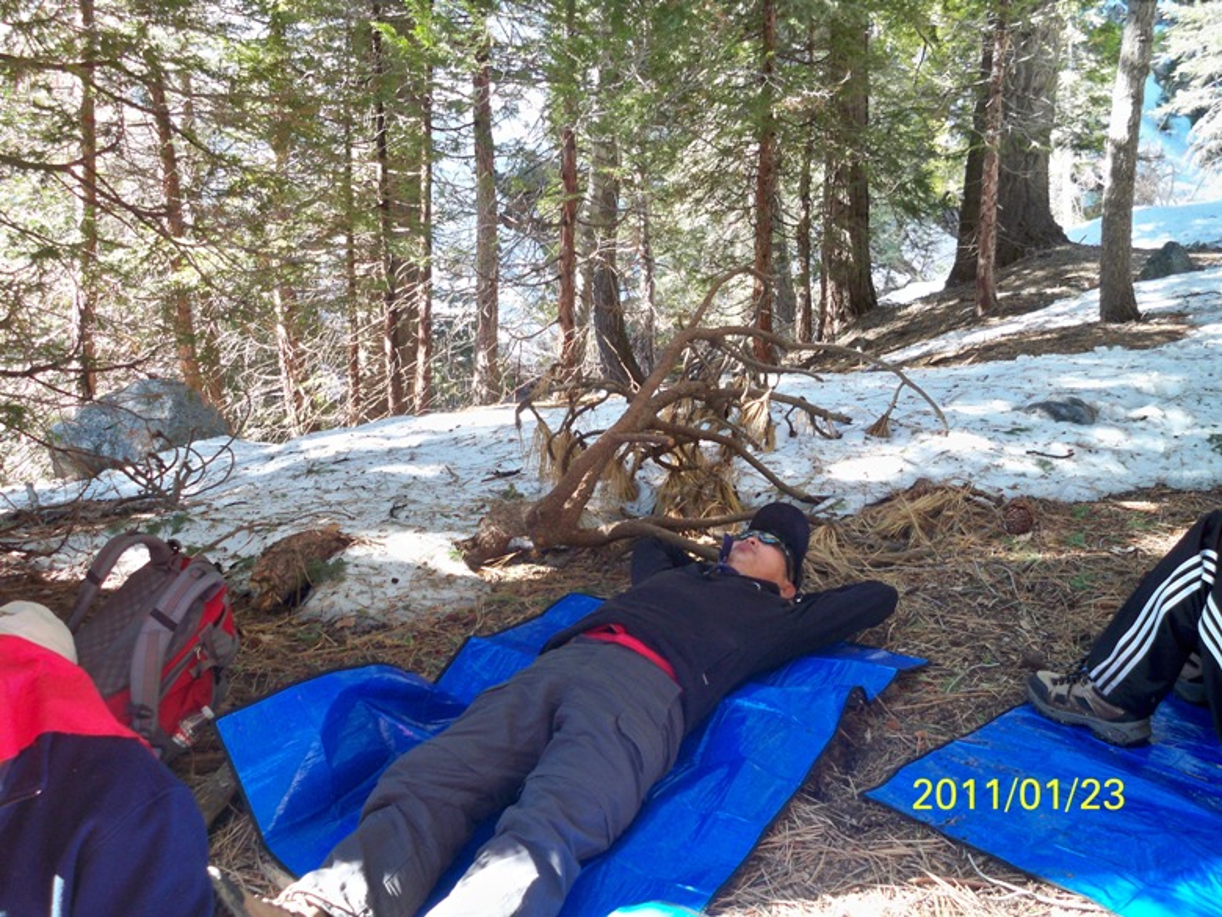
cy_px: 458
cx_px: 611
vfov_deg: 40.7
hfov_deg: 52.6
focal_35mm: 35
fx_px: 1236
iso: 200
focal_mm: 6.3
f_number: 3.1
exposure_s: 1/60
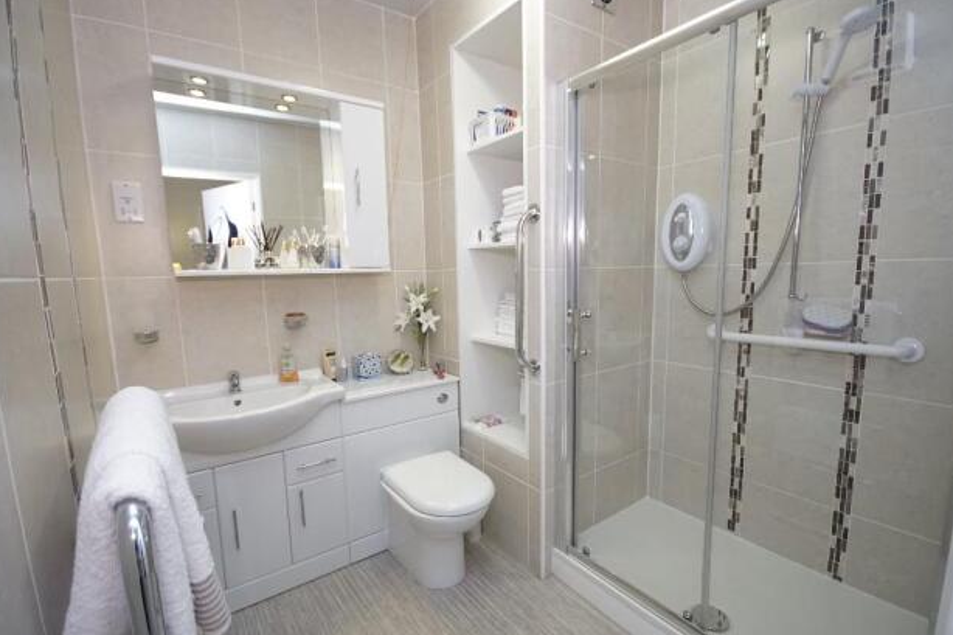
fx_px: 423
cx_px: 491
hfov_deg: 96.7
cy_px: 328
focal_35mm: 16
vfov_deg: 73.7
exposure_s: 1/160
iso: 1600
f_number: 4
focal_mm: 10
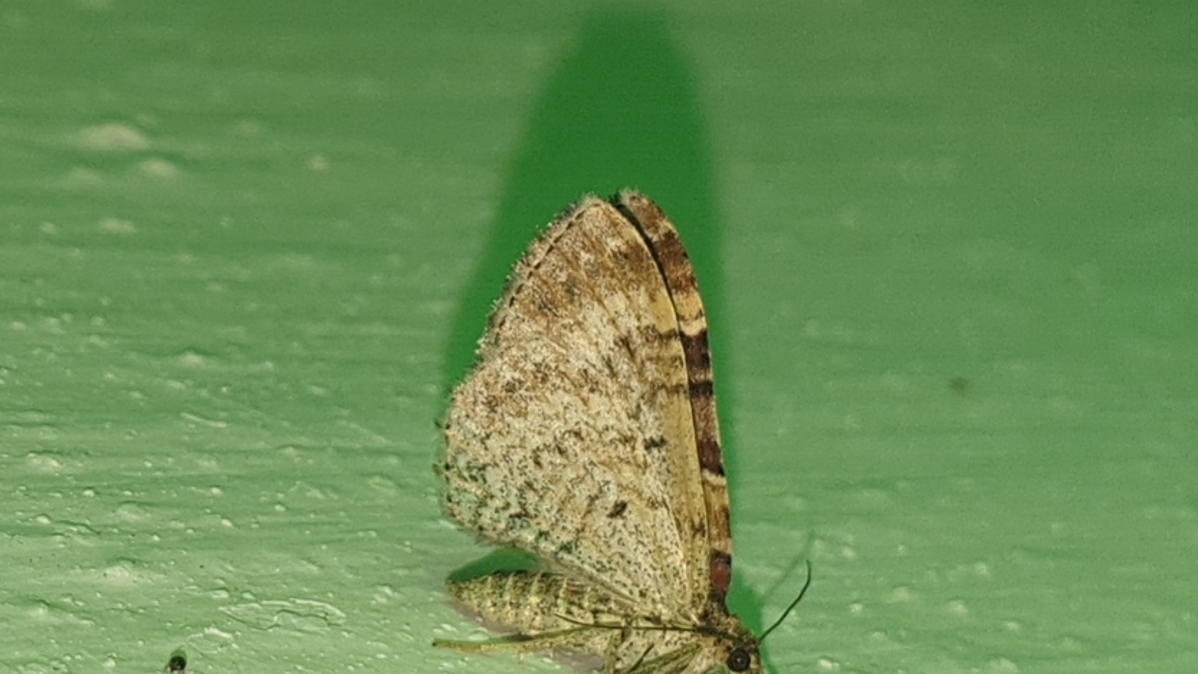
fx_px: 921
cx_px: 598
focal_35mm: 29
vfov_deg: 39.7
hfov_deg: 66.1
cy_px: 447
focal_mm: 4.3
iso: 50
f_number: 2.4
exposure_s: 1/193
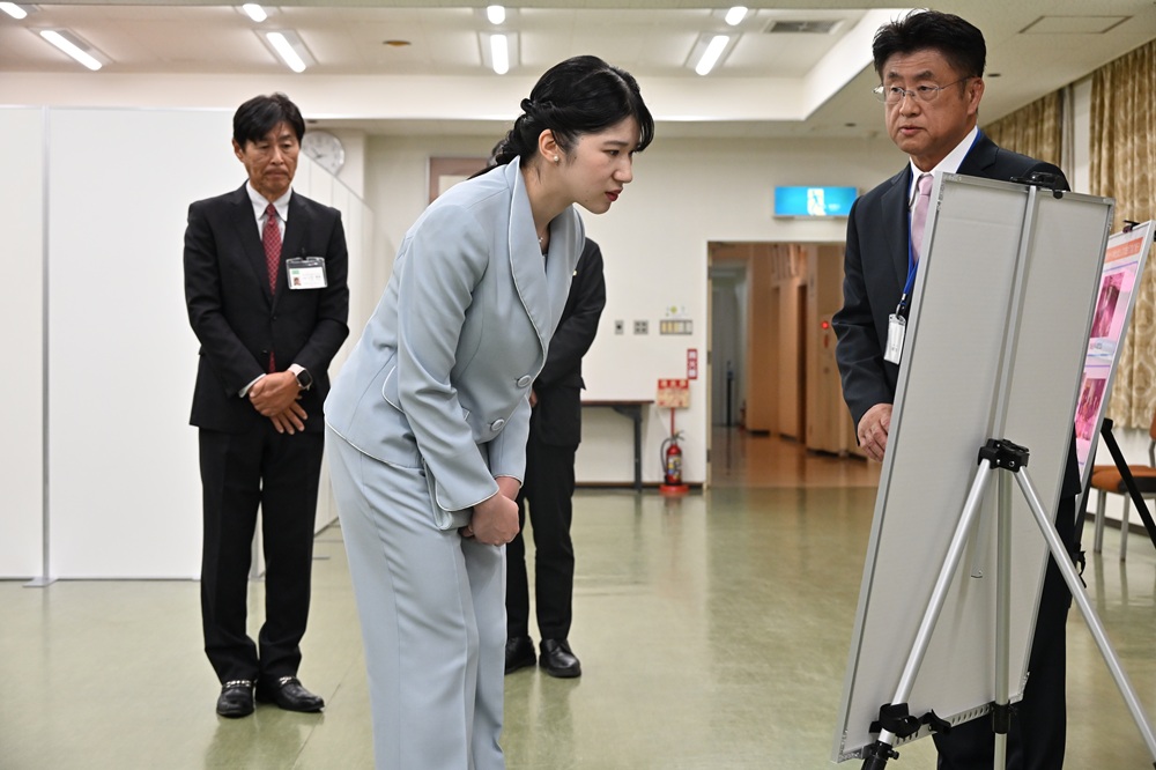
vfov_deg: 25.0
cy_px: 385
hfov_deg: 36.9
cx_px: 578
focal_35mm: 54
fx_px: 1733
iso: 2200
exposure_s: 1/160
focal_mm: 54
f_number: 6.3
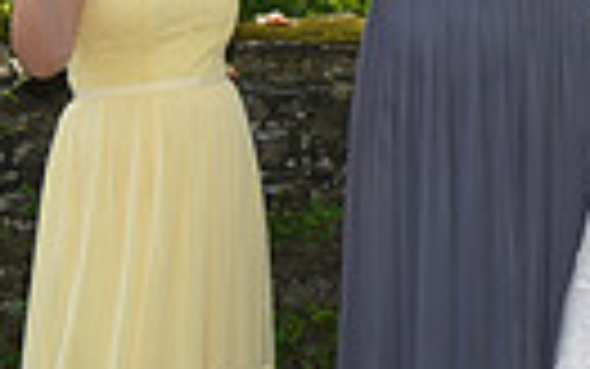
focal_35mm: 208
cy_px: 38
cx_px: 1049
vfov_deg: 6.3
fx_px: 3346
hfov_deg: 9.6
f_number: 5.6
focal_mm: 46
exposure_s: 1/200
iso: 640
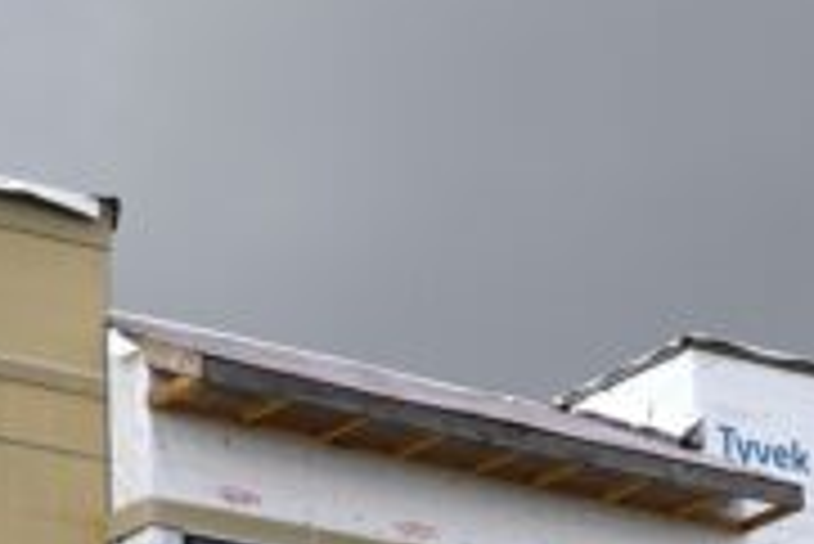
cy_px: 816
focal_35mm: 250
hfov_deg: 8.1
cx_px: 989
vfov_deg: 5.5
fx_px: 5657
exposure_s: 1/1000
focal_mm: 78
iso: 250
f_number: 5
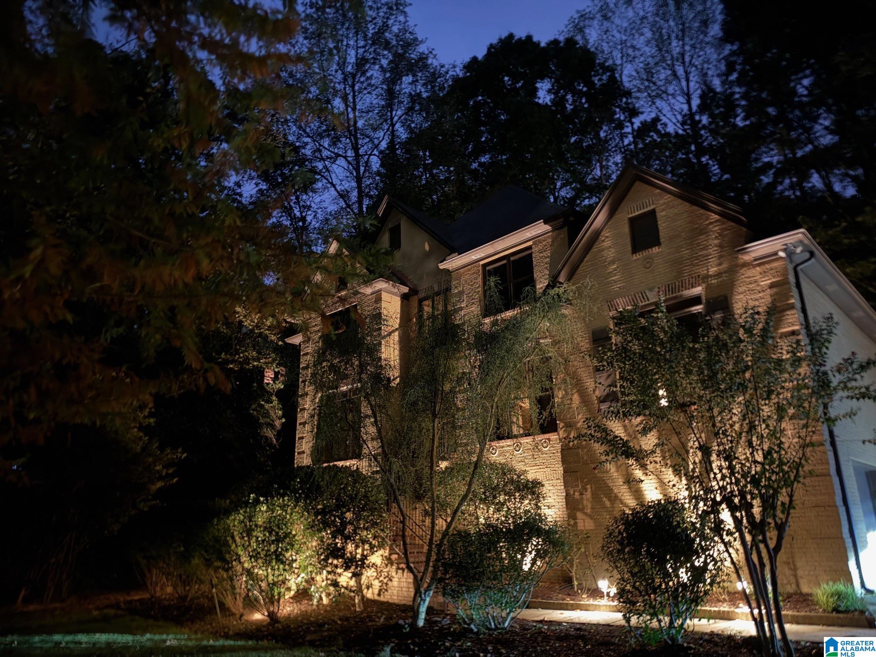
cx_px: 438
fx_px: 607
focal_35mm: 24
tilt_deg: +19.8
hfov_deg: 71.6
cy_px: 328
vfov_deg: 56.8
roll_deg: +1.5
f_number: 1.48
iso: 2000
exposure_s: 1/2
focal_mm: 6.93
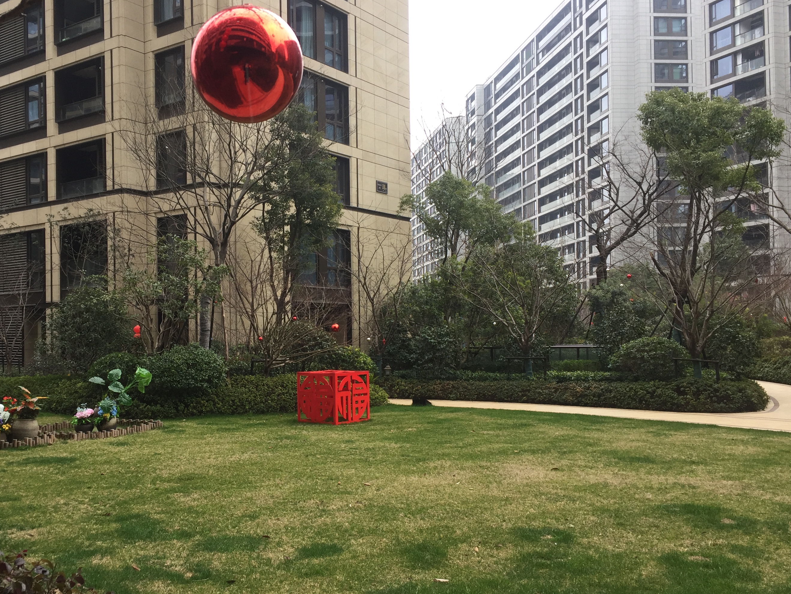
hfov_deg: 50.9
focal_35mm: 36
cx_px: 307
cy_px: 320
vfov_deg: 39.6
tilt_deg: +1.1
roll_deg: +0.9
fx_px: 823
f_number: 2.2
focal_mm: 4.15
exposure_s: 1/131
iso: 32
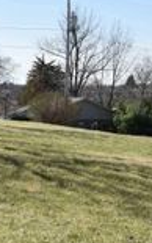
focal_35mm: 105
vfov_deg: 19.6
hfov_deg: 11.7
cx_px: -108
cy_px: 203
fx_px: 695
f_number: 9
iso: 200
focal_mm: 32
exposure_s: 1/320
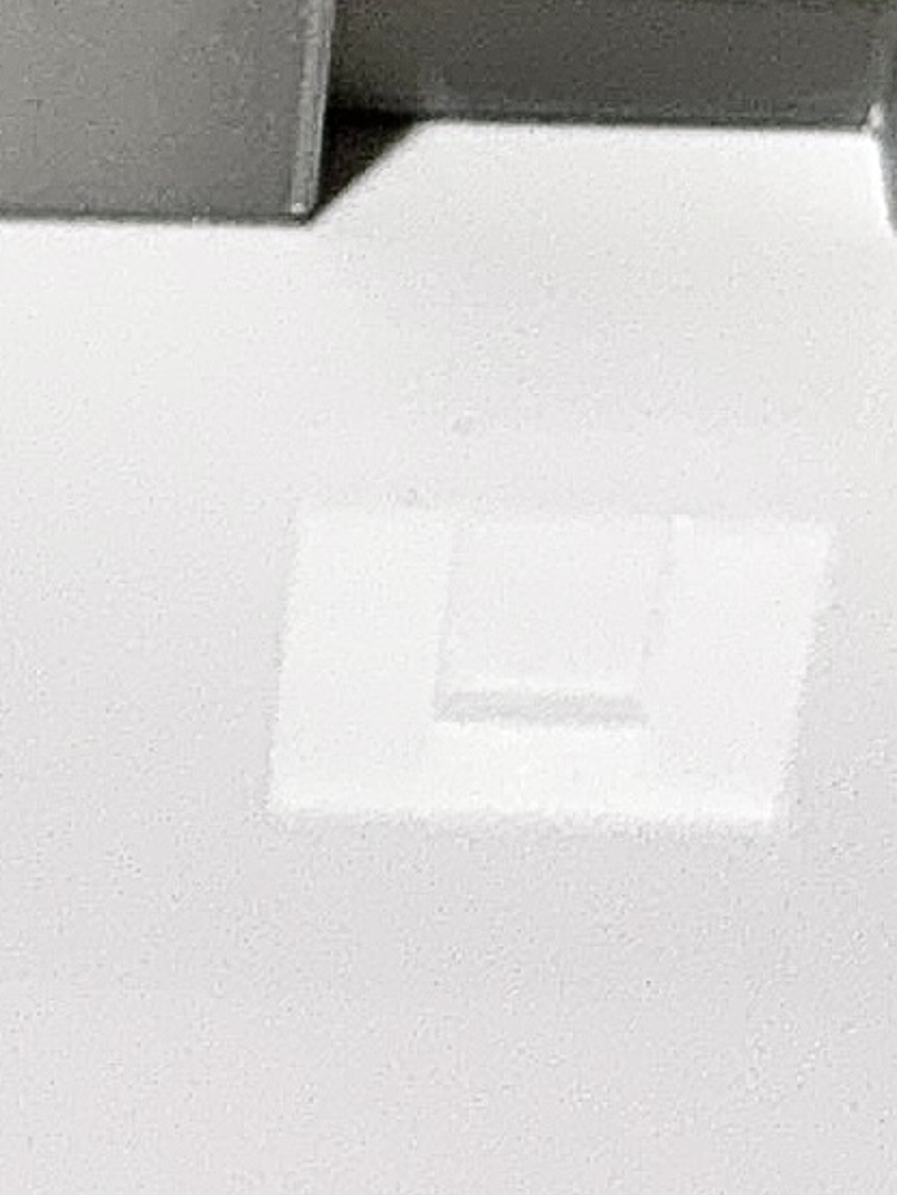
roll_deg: +1.1
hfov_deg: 9.4
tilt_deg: -44.2
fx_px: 5353
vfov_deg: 11.2
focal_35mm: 155
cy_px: -1382
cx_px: -190
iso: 50
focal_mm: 6.76
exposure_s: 1/136
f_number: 1.78
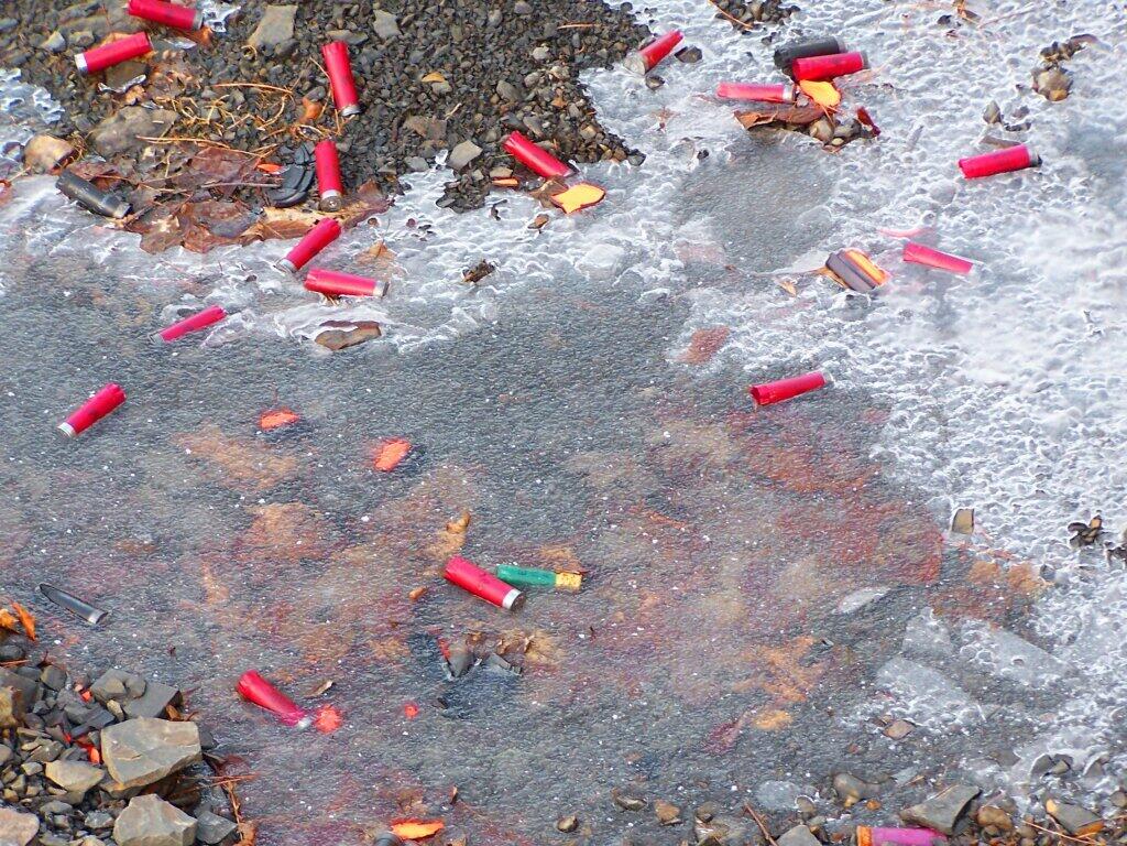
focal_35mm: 139
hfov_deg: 14.2
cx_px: 564
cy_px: 423
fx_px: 4525
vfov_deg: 10.7
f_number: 3.2
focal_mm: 23.1
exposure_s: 1/60
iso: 140
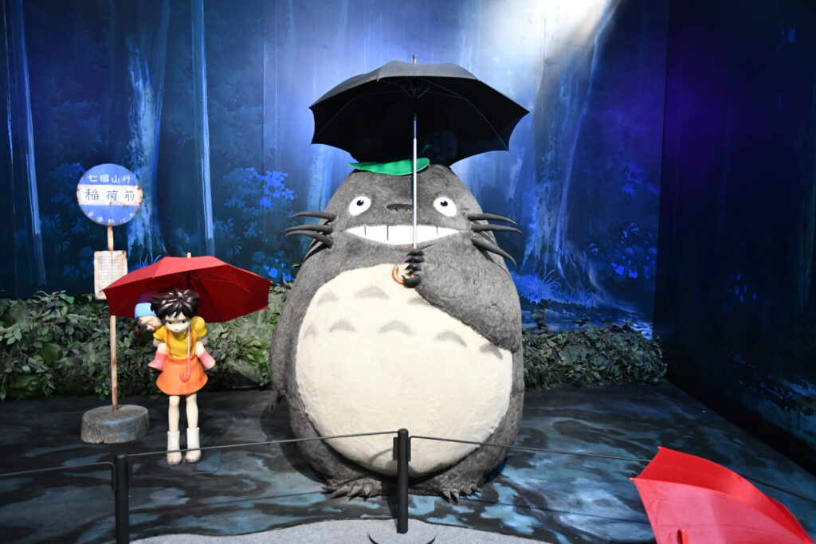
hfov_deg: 57.2
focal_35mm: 33
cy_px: 272
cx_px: 408
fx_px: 748
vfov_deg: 40.0
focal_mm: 22
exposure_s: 1/6
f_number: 2.8
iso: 2500
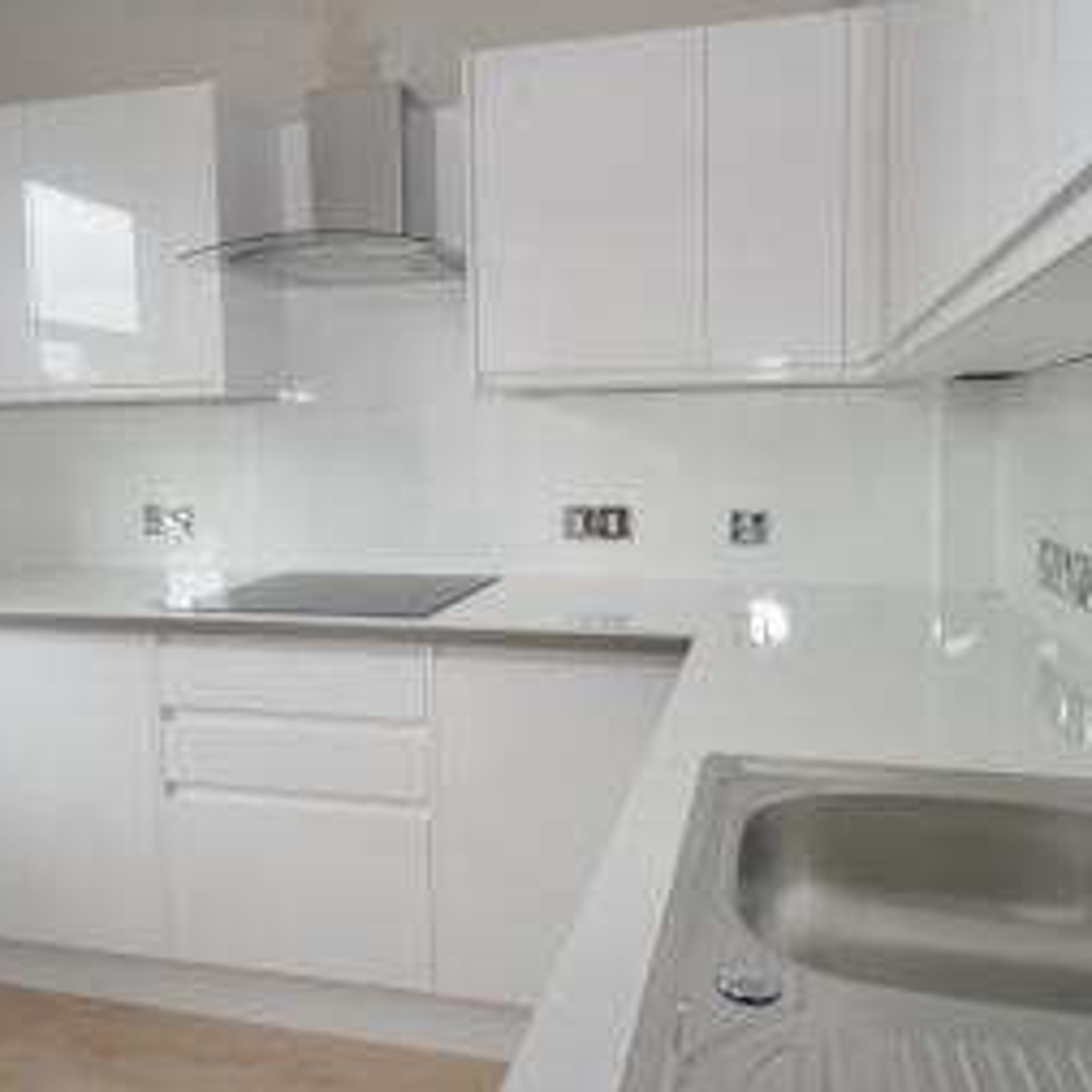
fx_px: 857
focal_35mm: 24
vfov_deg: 64.9
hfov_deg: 65.0
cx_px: 565
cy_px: 503
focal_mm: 10
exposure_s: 1/60
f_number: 4
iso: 450
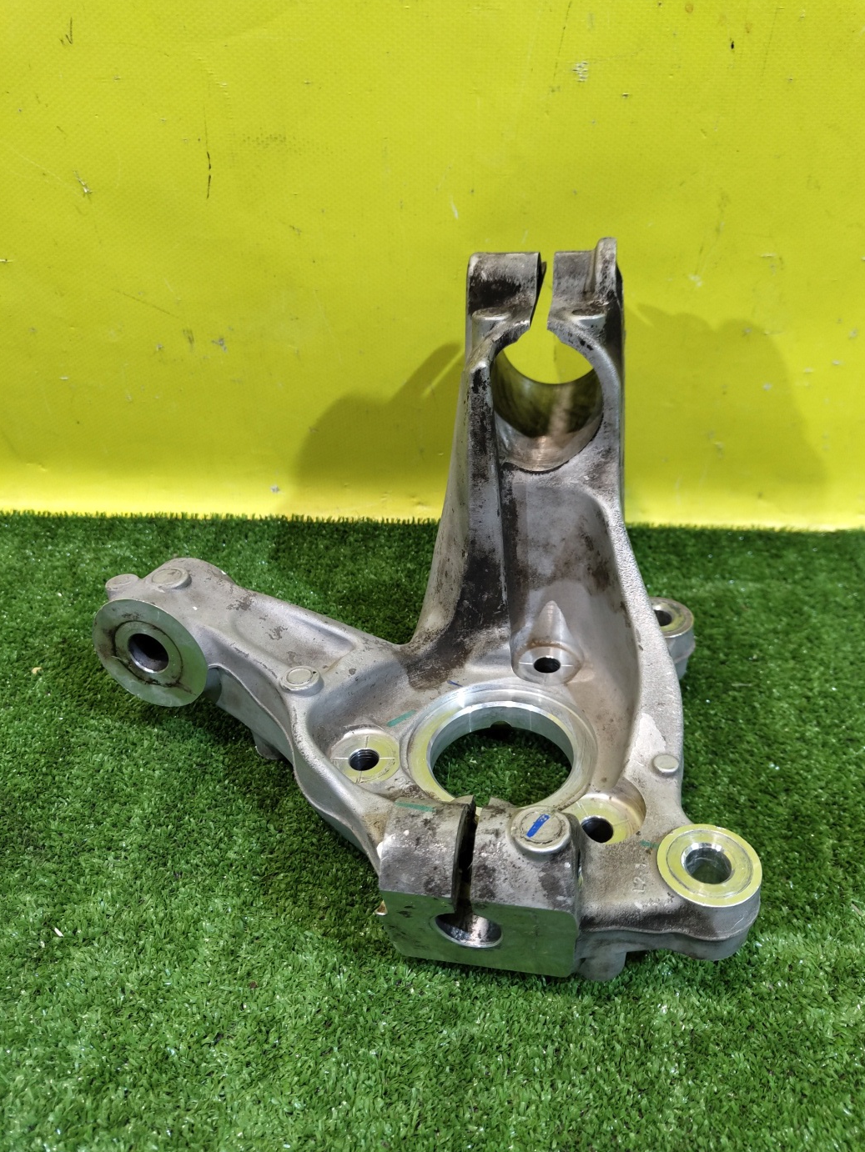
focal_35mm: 25
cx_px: 442
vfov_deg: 69.4
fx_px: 833
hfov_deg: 54.9
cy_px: 585
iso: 334
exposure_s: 1/50
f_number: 1.88
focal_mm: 5.59
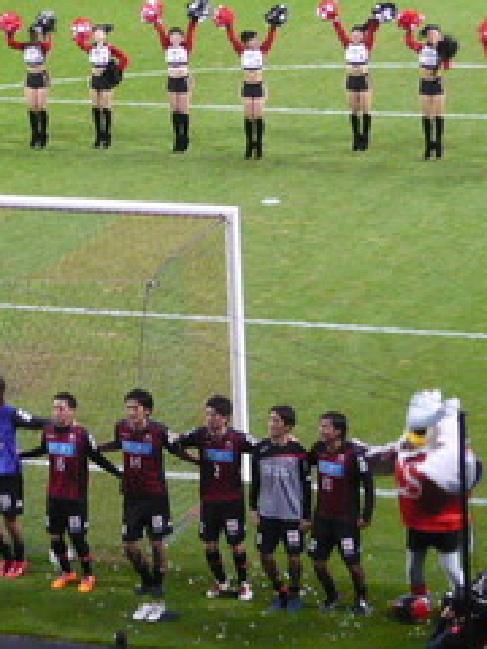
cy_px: 245
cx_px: -27
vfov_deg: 11.4
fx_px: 3245
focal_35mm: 173
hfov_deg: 8.5
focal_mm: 10.2
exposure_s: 1/40
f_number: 3.7
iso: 400
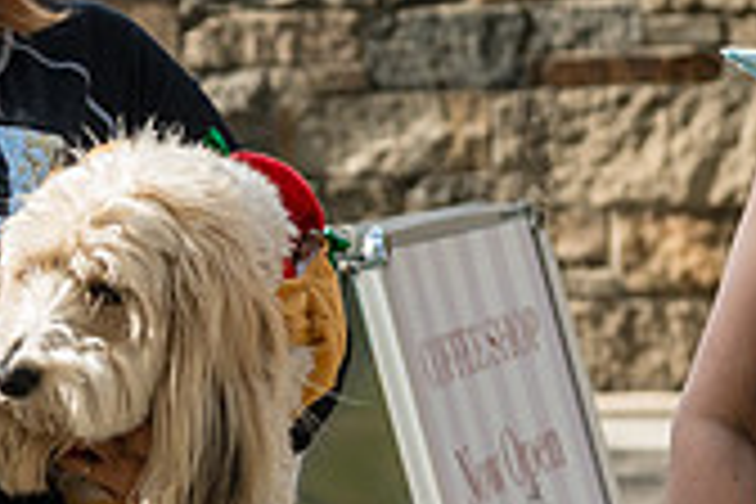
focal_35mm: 155
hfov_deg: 13.0
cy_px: 342
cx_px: -50
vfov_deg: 8.8
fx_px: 3255
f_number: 4
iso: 1000
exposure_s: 1/5000
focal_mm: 45
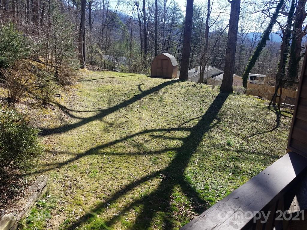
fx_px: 231
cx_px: 154
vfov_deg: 53.1
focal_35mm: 26
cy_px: 115
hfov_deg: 67.3
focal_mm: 4.2
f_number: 1.7
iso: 50
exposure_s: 1/990
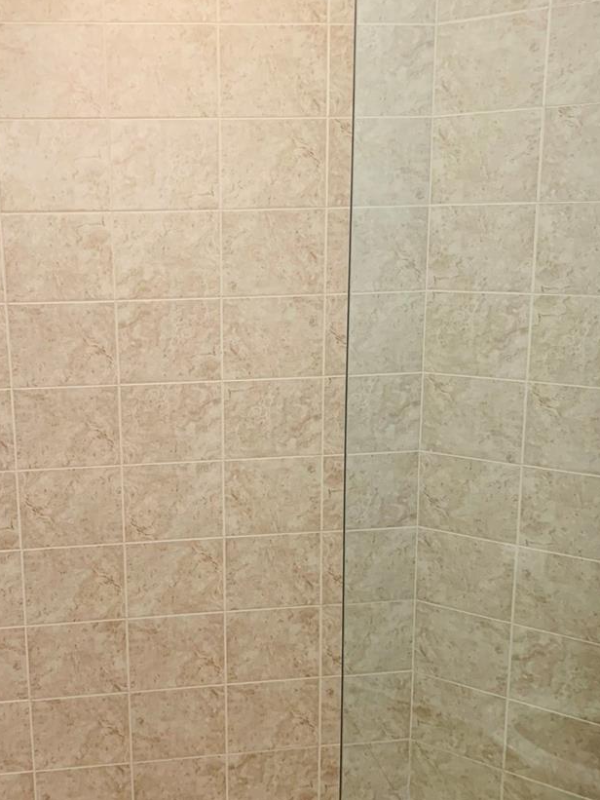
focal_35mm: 38
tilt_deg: -11.6
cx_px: 194
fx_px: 878
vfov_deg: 48.9
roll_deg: +0.1
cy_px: 424
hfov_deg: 37.3
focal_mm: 4.25
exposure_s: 1/60
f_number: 1.8
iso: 125
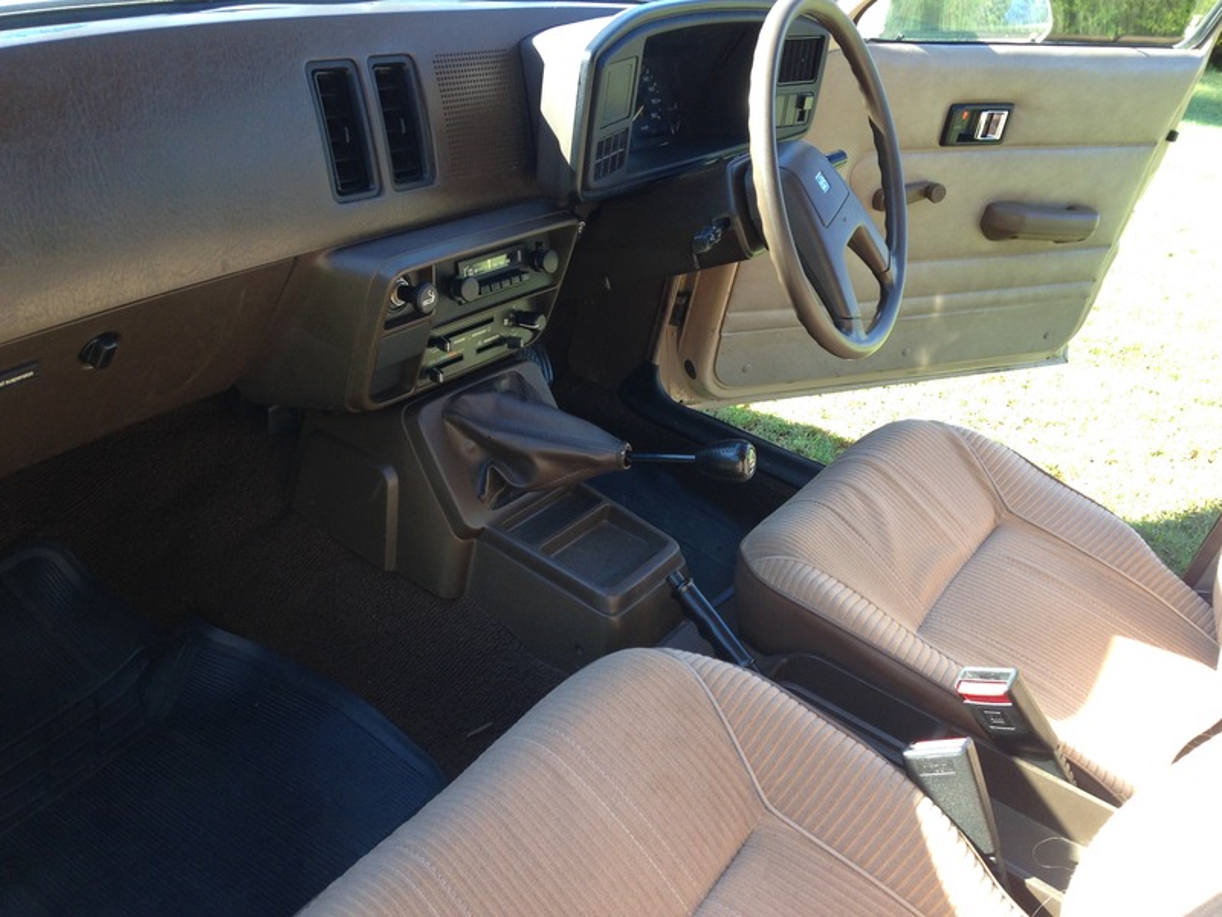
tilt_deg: -34.9
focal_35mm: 33
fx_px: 1165
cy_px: 458
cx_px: 611
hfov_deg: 55.4
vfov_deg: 42.9
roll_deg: -7.1
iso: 64
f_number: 2.4
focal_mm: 4.12
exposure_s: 1/120
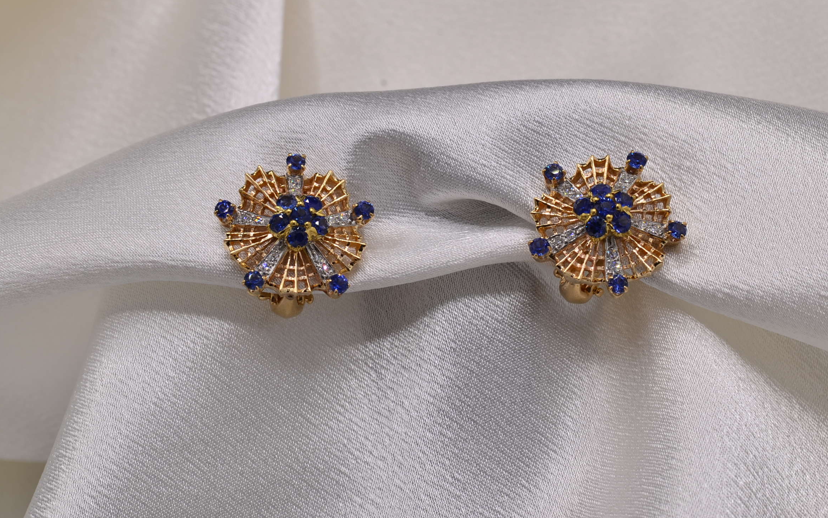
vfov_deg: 7.8
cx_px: 433
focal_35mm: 169
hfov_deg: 12.4
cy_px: 237
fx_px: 3803
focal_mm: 105
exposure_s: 1/40
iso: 100
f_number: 16
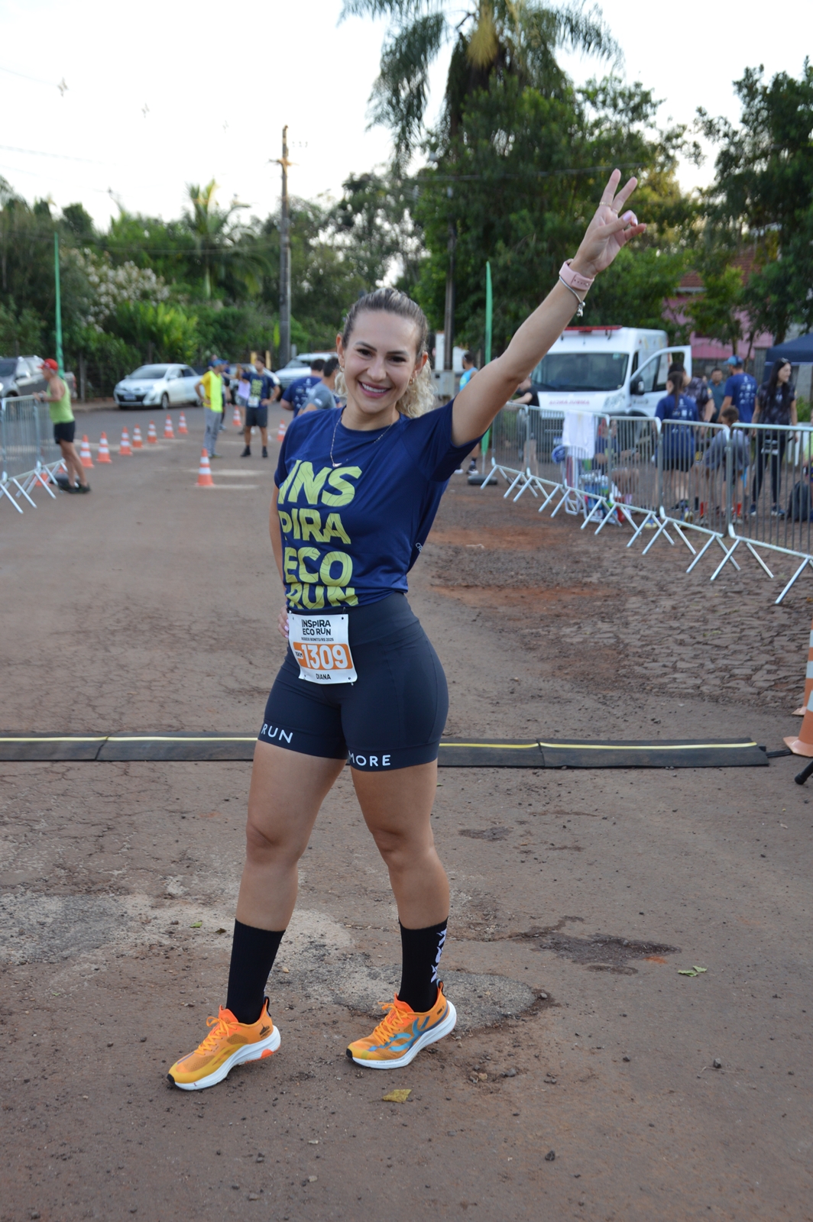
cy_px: 611
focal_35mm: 48
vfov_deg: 41.1
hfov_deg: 28.0
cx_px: 406
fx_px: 1629
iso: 320
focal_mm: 32
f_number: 5.6
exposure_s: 1/125
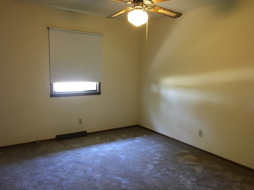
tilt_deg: -7.2
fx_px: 213
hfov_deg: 61.7
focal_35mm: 29
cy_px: 95
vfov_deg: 48.2
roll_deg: -1.2
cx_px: 127
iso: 200
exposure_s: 1/24
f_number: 2.2
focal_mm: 4.15
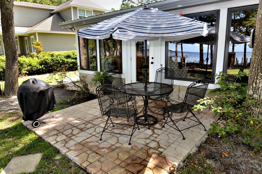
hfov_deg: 73.7
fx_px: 175
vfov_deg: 53.1
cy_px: 87
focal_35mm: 24
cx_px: 131
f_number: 5.6
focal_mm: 24
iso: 180
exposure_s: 1/125
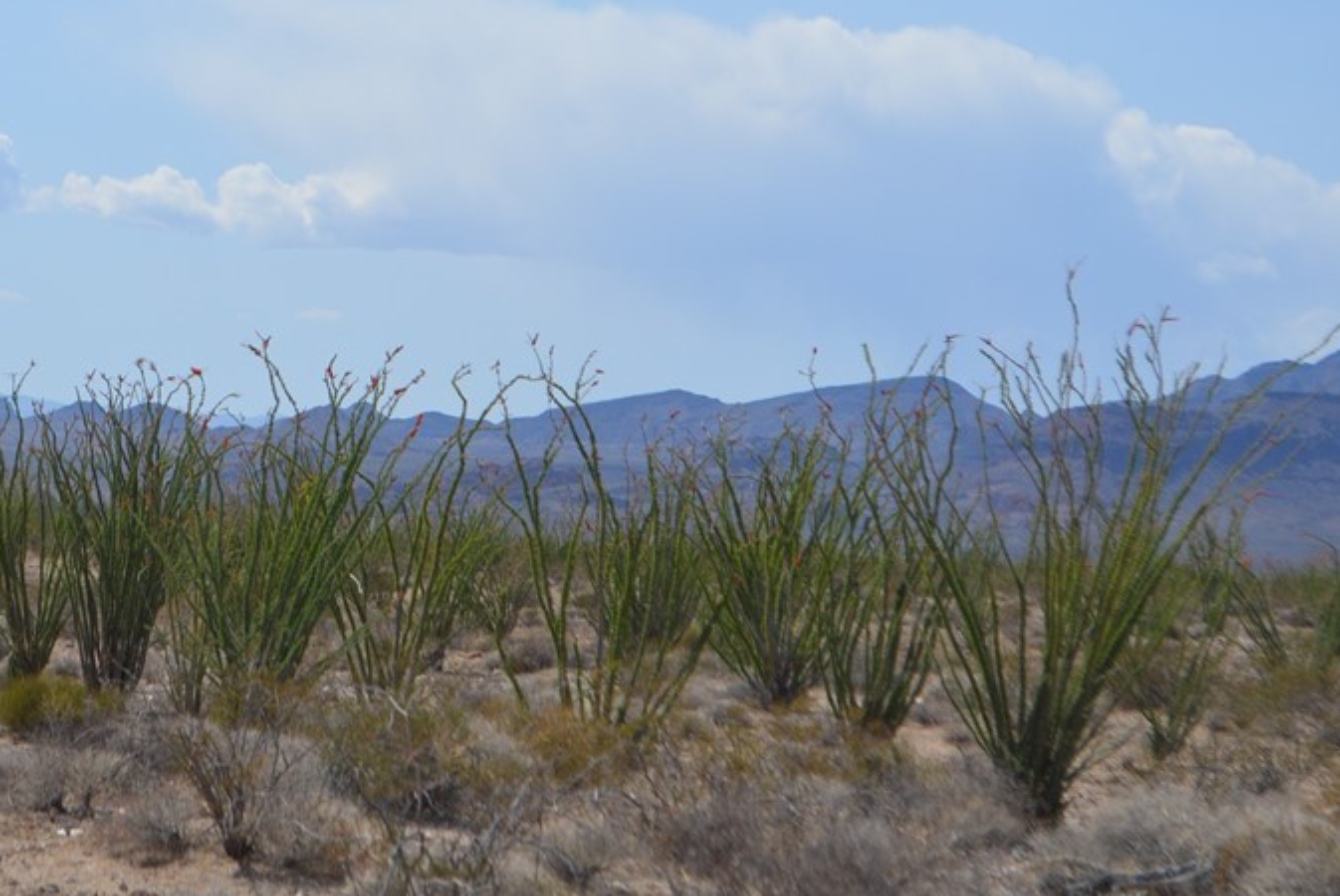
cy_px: 315
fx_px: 4947
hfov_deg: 15.3
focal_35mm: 133
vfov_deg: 10.3
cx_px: 297
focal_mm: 55
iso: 400
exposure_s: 1/2000
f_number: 8
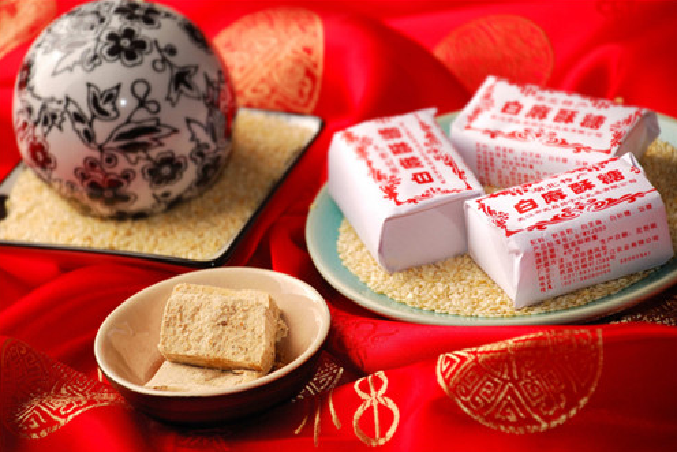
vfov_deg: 6.7
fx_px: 3847
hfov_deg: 10.1
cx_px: 337
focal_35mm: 205
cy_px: 227
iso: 100
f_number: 5.6
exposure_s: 1/200
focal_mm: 135
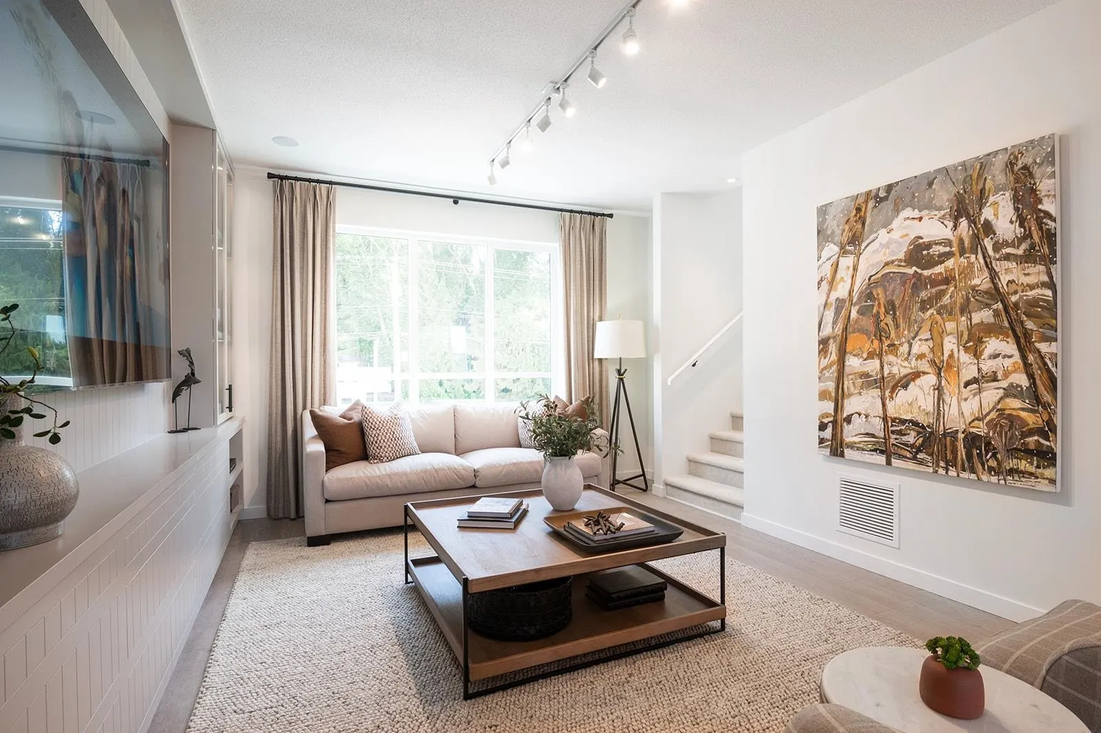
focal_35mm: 18
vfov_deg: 67.3
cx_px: 550
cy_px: 366
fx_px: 550
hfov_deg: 90.0
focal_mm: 18
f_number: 16
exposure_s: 1/10
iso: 500
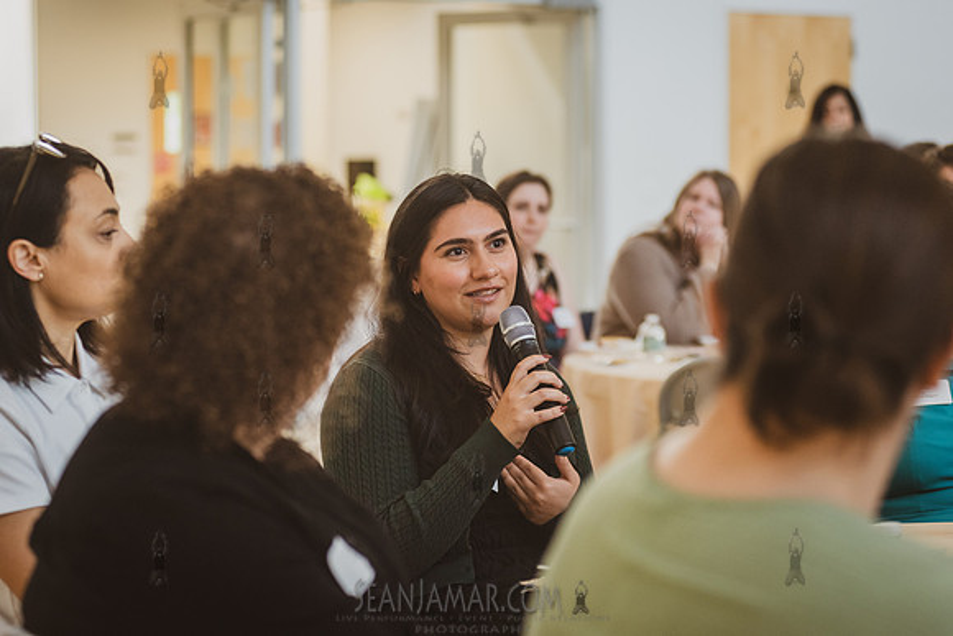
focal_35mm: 99
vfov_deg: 13.9
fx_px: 2609
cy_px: 318
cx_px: 476
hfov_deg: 20.7
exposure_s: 1/200
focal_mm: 92
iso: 2500
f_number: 3.5
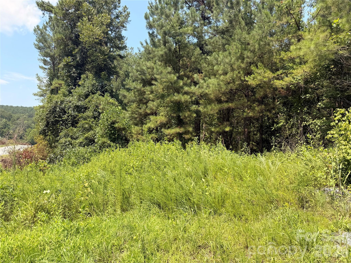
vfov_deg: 56.8
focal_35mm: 24
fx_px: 243
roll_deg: -2.0
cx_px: 176
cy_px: 132
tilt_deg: +6.6
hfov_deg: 71.6
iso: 80
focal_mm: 6.76
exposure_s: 1/2232
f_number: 1.78
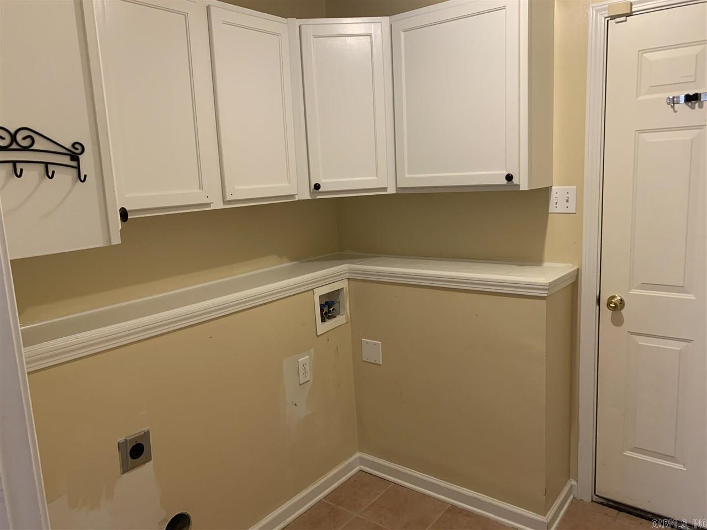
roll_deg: +3.4
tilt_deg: -10.6
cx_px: 354
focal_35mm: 26
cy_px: 265
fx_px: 531
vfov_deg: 53.1
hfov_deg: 67.3
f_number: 1.8
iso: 250
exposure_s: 1/60
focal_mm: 4.25
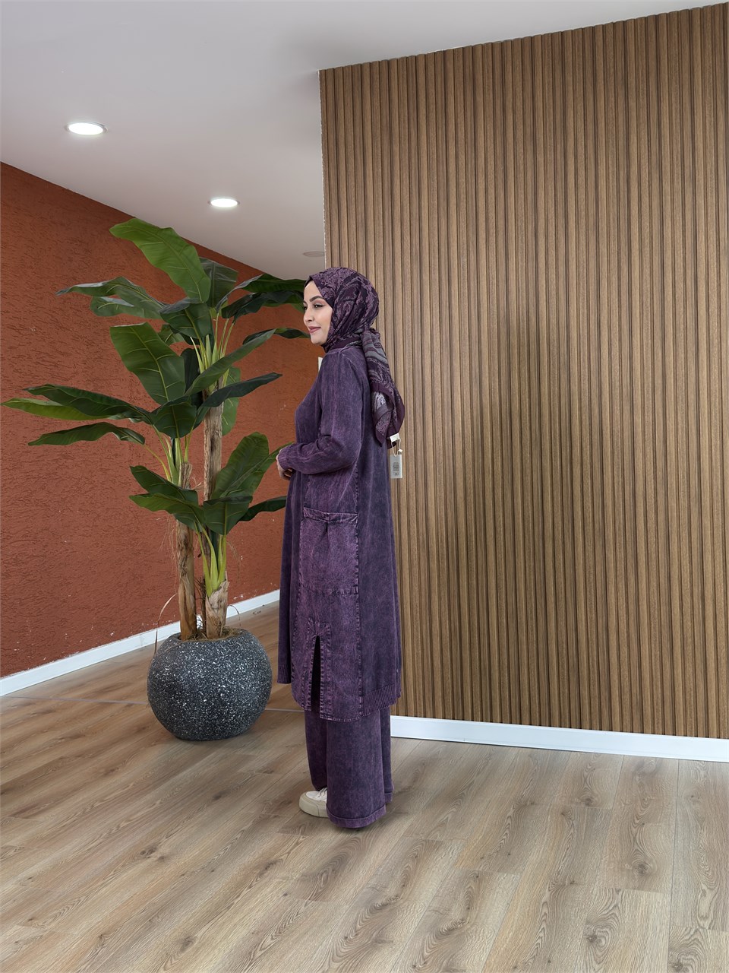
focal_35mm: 35
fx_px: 983
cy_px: 486
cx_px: 364
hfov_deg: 40.7
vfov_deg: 52.6
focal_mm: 6.76
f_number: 1.78
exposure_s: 1/91
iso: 100
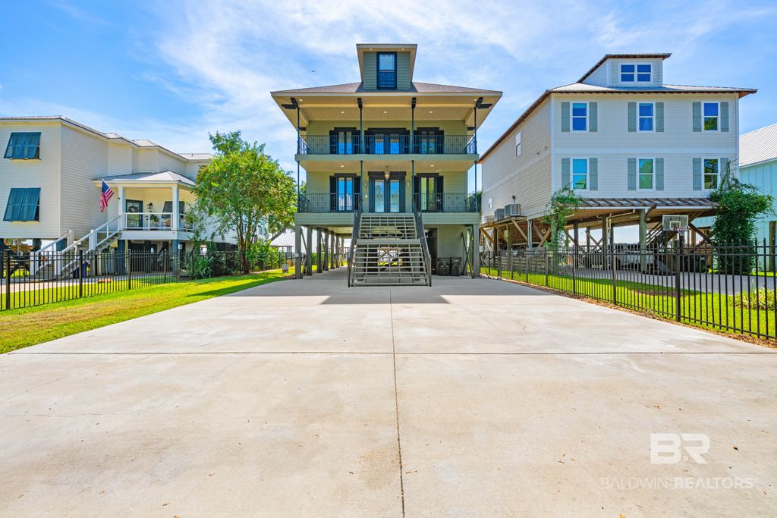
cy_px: 259
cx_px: 388
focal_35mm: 14
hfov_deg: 104.2
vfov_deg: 81.2
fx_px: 302
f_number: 11
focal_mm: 14
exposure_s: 1/400
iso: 400
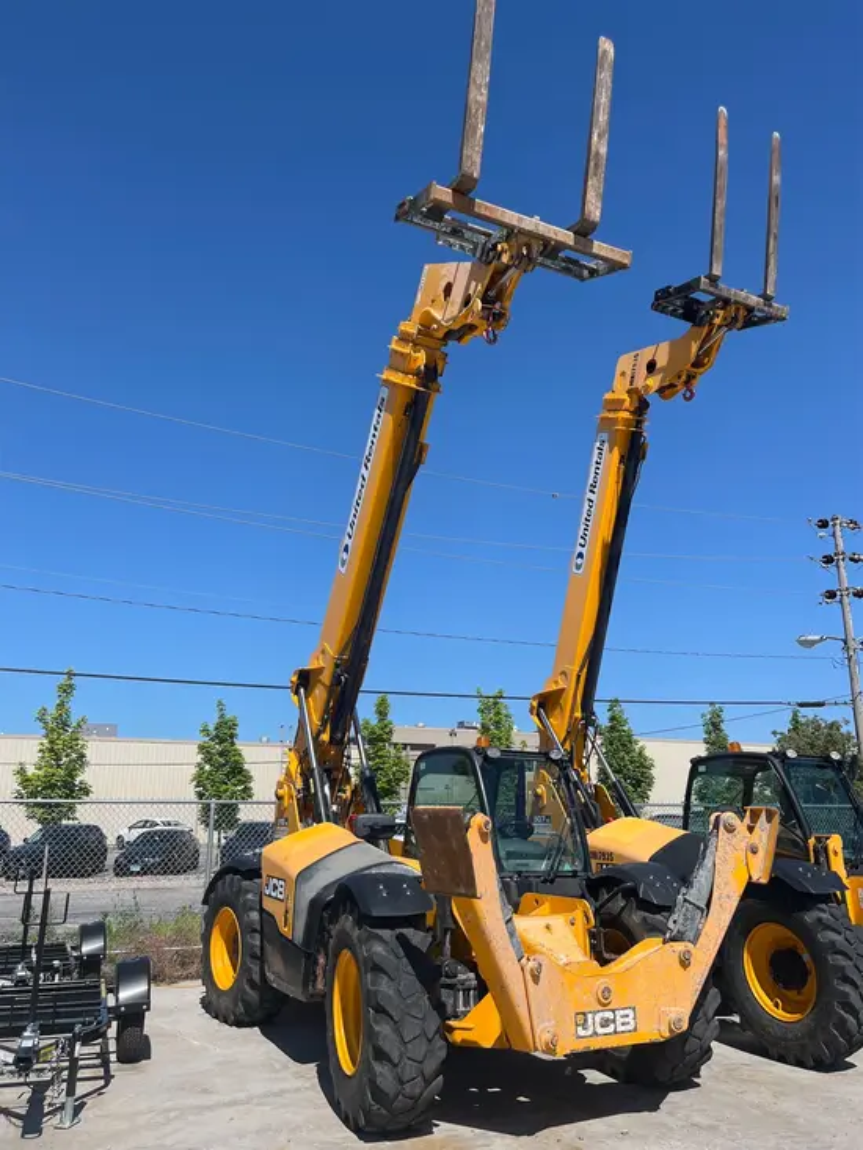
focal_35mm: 26
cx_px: 432
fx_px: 864
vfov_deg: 67.3
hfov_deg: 53.1
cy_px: 575
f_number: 1.6
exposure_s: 1/4310
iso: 50
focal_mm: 5.1
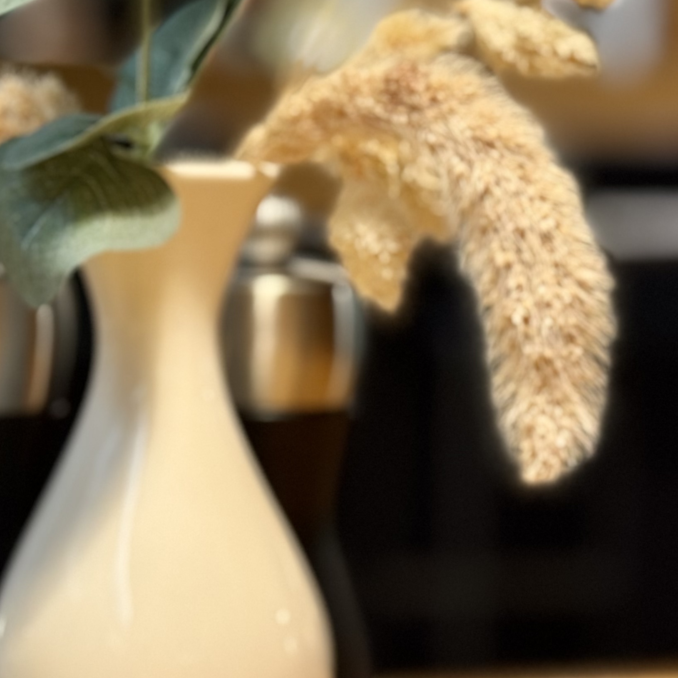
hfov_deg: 16.5
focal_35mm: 105
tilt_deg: -5.5
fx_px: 2327
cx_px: 139
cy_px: 360
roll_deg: -0.4
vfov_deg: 16.6
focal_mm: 6.76
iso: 250
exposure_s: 1/50
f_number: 1.78
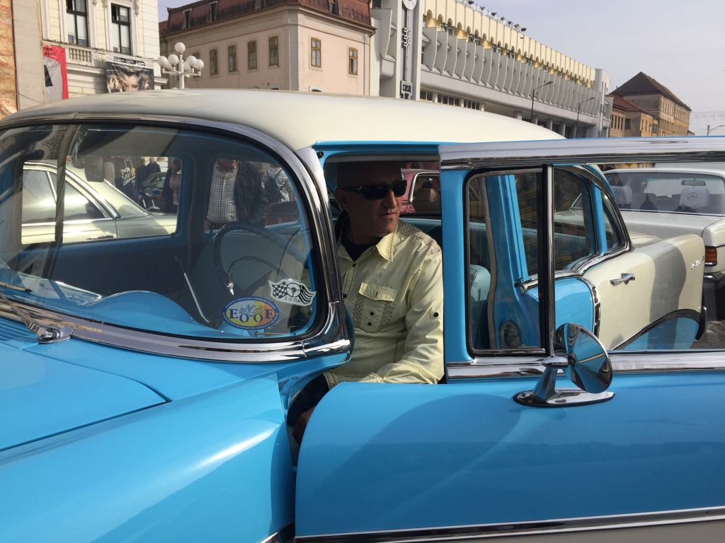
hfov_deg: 61.7
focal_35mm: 29
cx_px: 362
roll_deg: -0.9
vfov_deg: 48.2
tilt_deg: -9.3
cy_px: 272
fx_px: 607
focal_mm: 4.15
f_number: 2.2
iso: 32
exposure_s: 1/2475
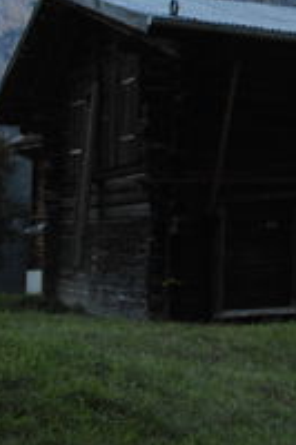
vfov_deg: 25.8
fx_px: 945
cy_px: 61
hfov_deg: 16.0
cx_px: 474
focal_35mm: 76
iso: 400
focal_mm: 17
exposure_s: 1/250
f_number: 7.1
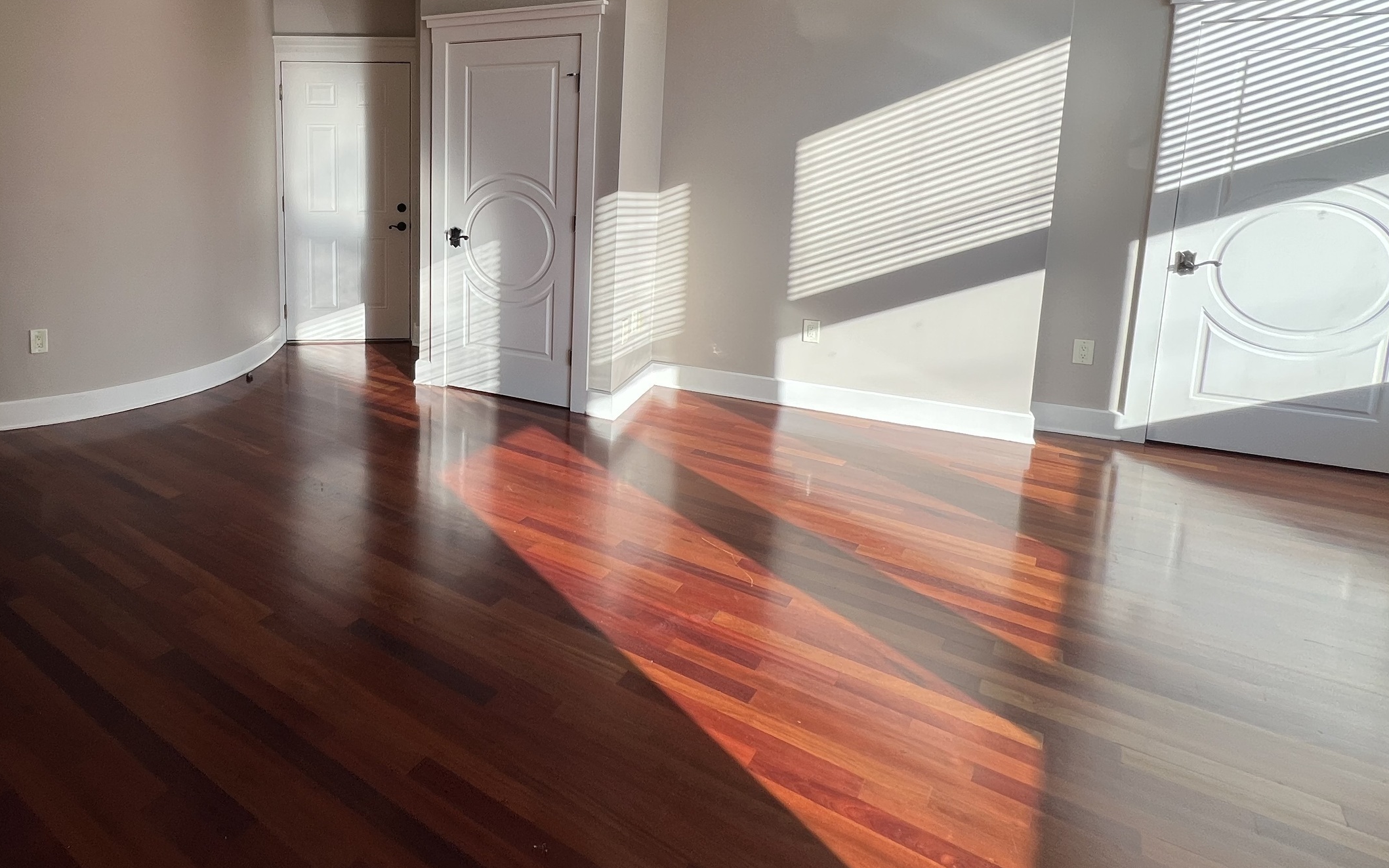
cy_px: 257
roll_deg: -0.1
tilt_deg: -9.2
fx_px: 757
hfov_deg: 81.8
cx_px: 449
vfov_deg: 57.7
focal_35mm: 20
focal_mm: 1.57
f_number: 1.8
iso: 32
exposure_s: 1/195
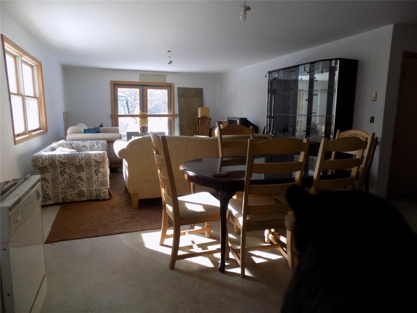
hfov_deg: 73.9
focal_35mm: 23
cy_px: 156
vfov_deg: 58.9
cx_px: 208
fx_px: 277
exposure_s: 1/60
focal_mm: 4
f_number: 3.1
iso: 80
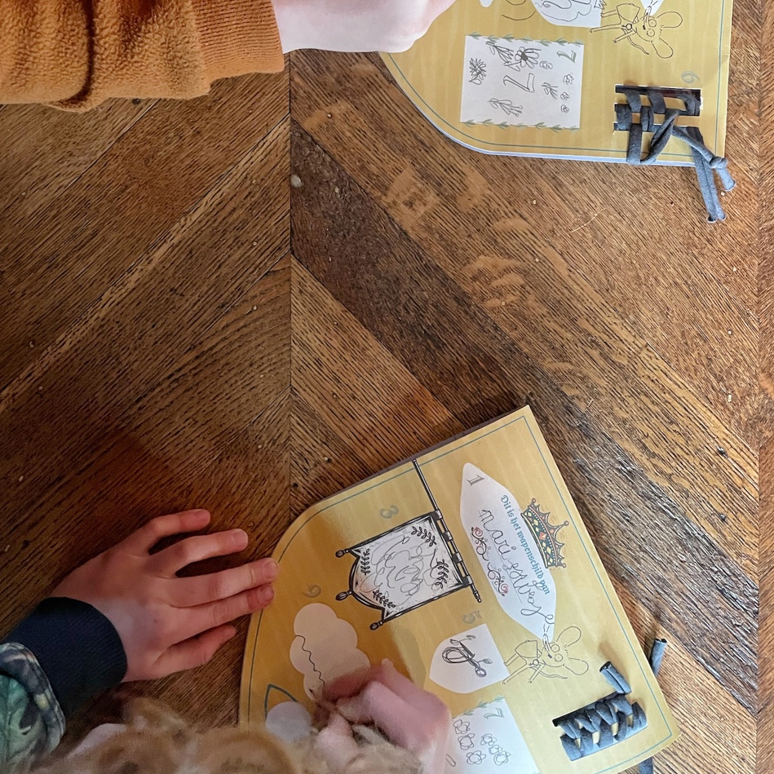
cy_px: 287
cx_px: 388
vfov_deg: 51.9
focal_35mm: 31
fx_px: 784
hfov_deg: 52.5
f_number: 1.6
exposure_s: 1/30
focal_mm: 4.2
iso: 800
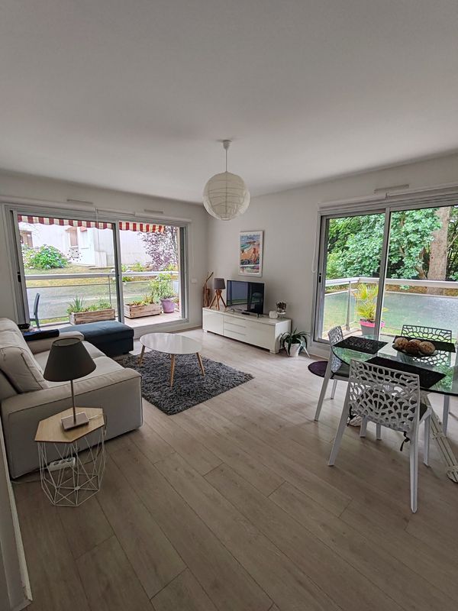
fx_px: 282
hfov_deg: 78.1
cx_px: 229
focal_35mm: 16
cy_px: 306
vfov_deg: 94.5
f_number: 2.2
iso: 64
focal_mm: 1.96
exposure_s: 1/50
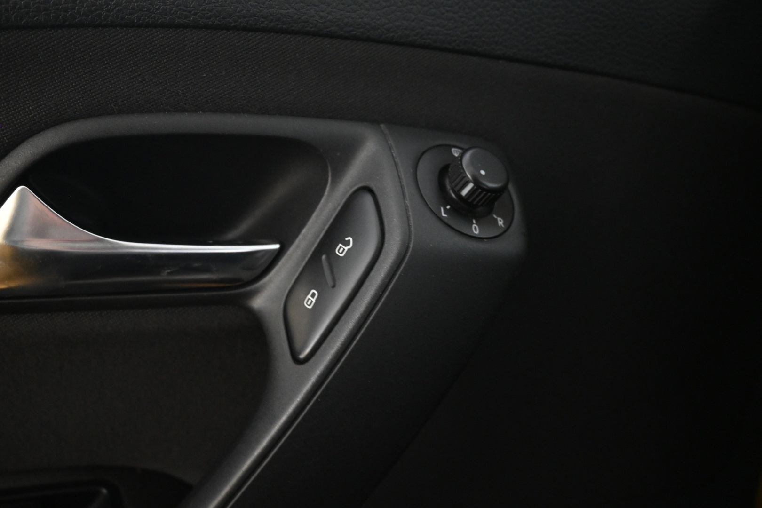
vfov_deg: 36.9
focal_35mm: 36
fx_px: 762
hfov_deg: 53.1
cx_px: 381
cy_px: 254
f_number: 4.2
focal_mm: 24
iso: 3600
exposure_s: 1/40
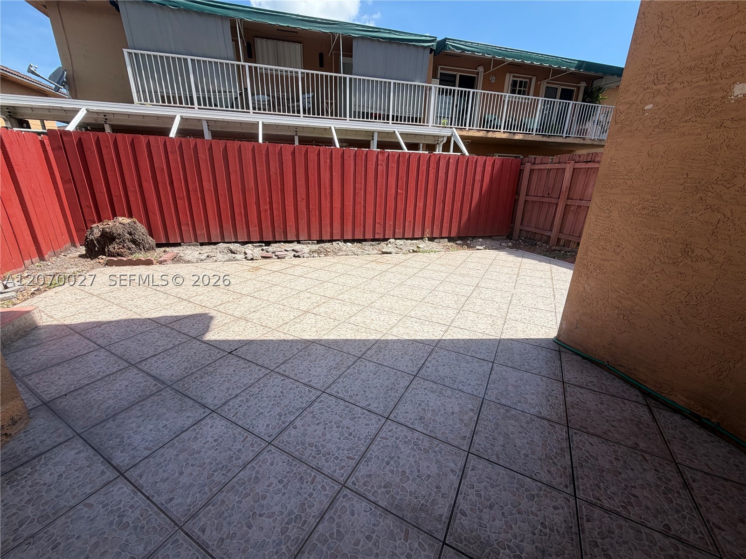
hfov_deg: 102.1
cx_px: 373
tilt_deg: -18.1
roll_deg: -1.2
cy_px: 280
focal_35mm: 14
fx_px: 302
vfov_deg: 85.7
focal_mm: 2.22
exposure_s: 1/770
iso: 32
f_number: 2.2
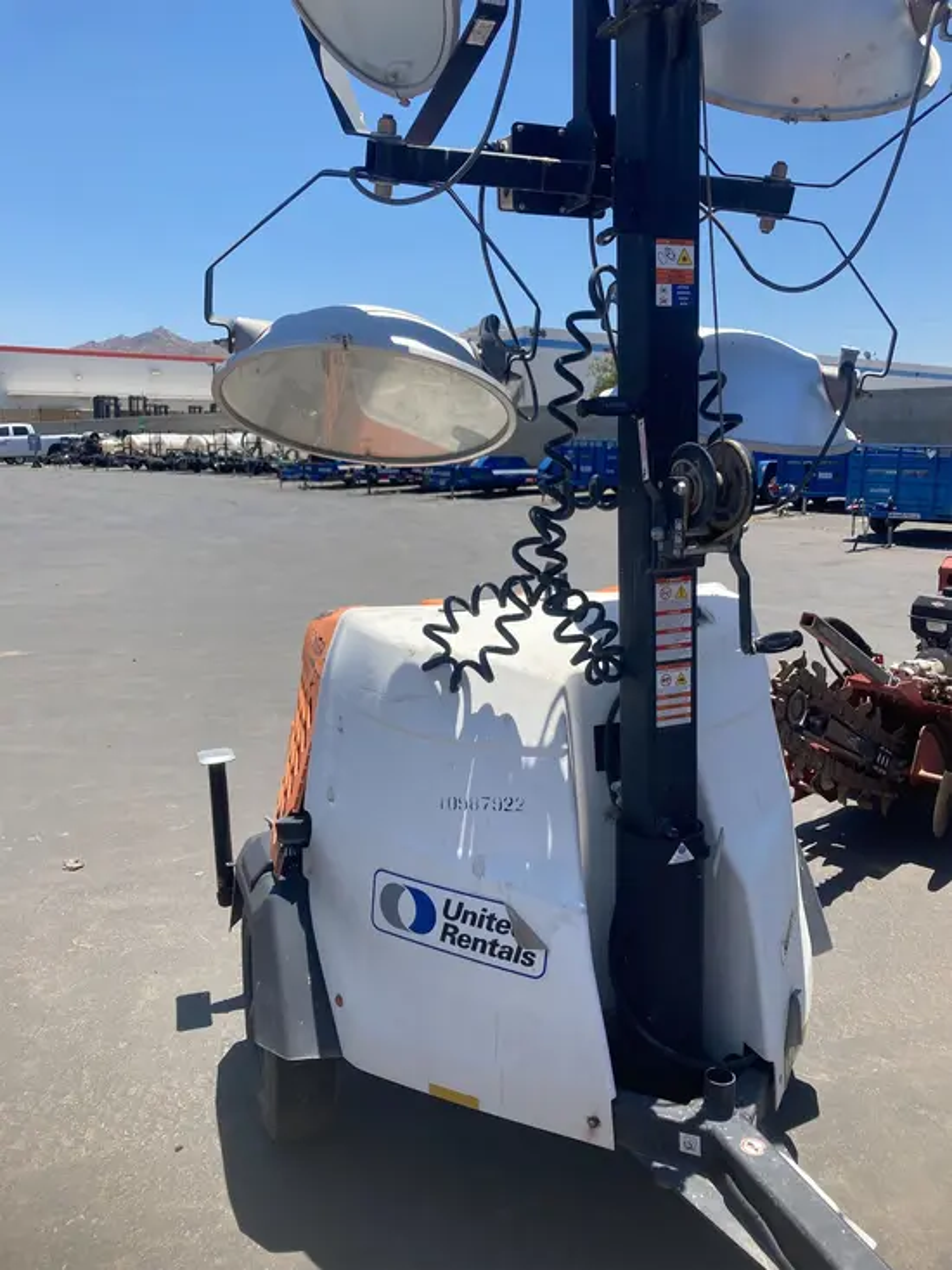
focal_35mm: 28
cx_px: 476
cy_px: 635
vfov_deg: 63.4
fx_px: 1026
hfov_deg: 49.8
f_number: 1.8
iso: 20
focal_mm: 3.99
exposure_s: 1/1621
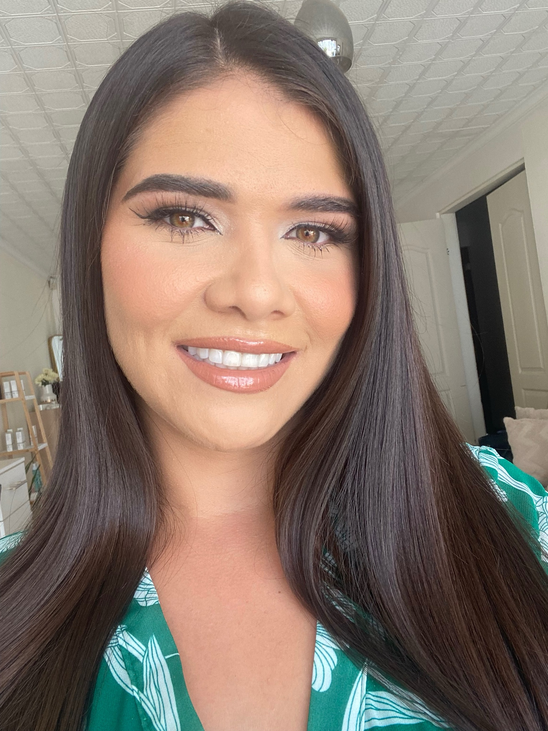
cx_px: 274
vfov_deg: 60.0
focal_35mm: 30
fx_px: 633
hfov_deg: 46.8
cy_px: 366
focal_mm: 2.71
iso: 50
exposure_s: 1/122
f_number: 2.2
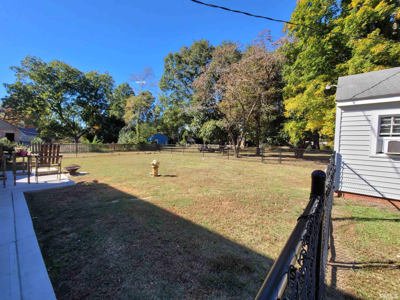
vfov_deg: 89.9
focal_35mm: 13
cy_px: 150
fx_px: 150
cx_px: 200
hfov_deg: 106.2
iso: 64
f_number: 2.2
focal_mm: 2.2
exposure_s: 1/934
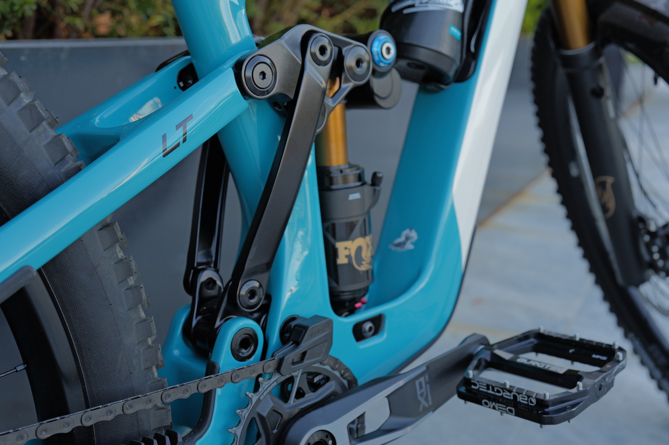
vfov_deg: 31.2
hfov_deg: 45.5
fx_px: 799
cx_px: 334
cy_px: 222
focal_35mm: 43
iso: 250
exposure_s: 1/80
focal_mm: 43
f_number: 6.3
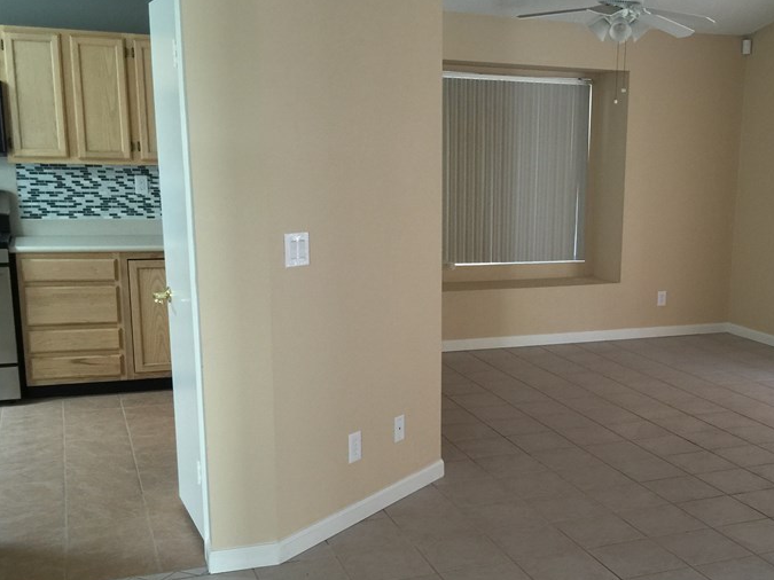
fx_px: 984
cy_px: 371
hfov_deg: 42.1
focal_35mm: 44
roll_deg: -2.1
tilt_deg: -11.7
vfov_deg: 32.7
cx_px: 548
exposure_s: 1/15
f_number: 2.2
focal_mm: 4.15
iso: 64
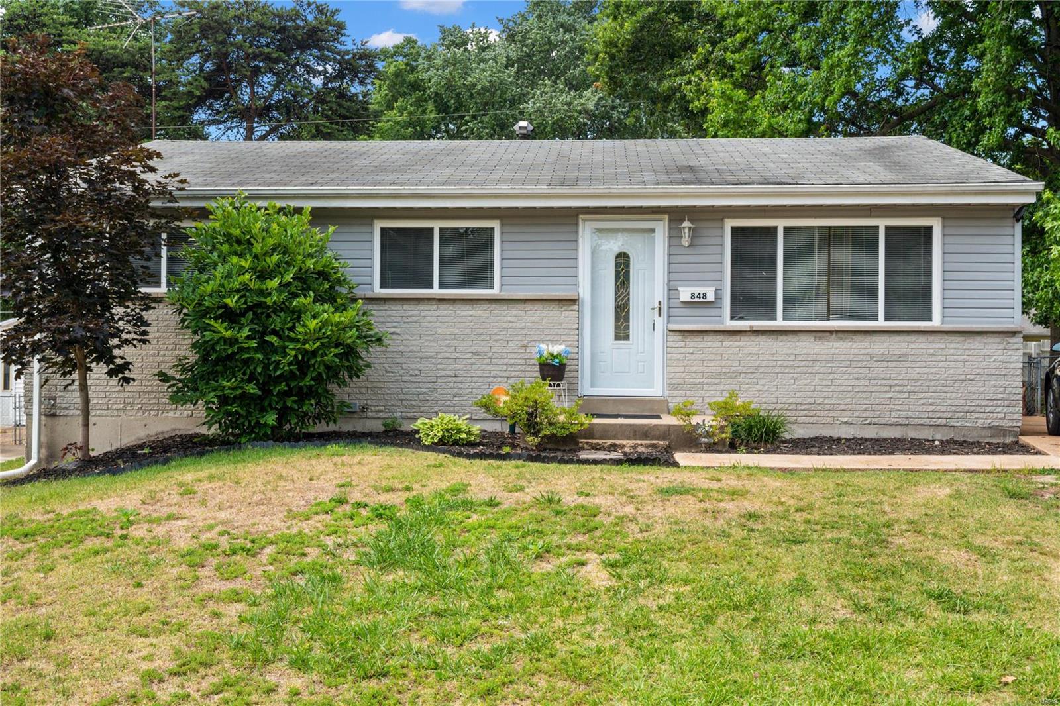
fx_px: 1060
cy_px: 353
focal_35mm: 36
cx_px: 530
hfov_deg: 53.1
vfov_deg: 36.9
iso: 400
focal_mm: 18
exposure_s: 1/200
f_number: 8
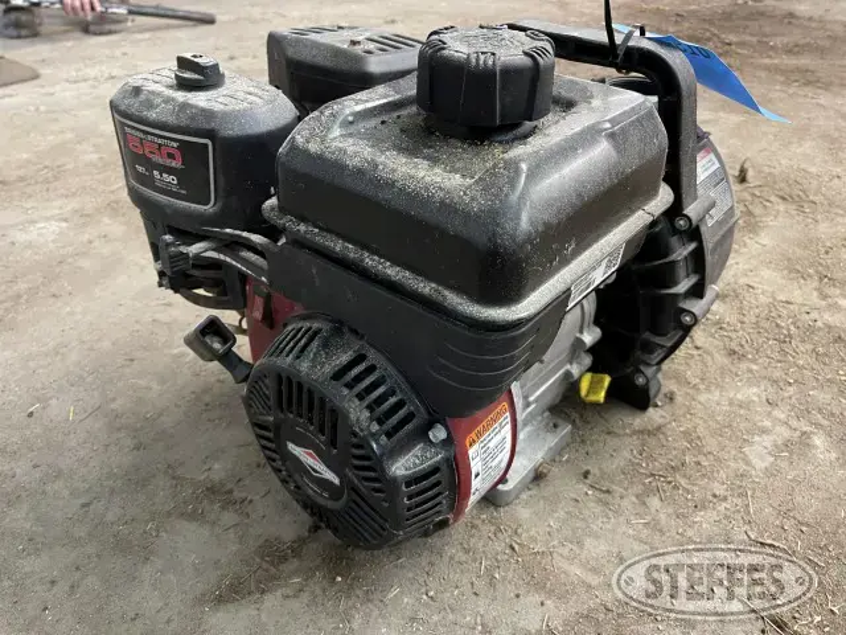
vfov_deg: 53.1
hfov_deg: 67.3
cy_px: 318
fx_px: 635
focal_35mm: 26
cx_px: 423
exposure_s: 1/40
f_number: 1.6
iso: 500
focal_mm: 5.1
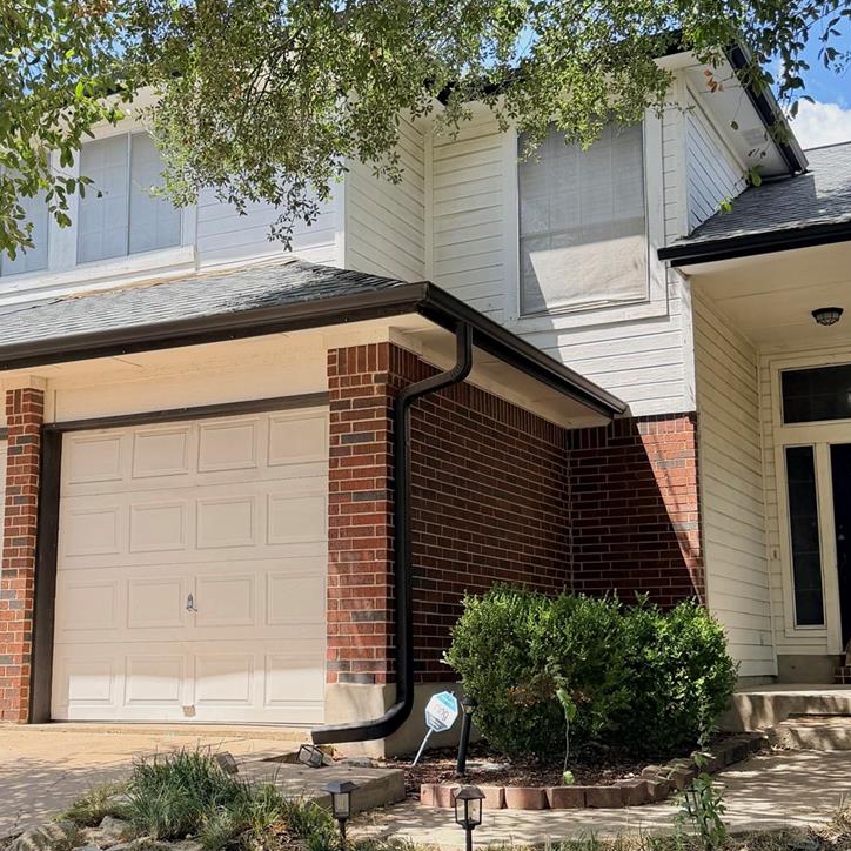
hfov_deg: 37.5
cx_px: 376
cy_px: 440
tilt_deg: +8.9
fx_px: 1252
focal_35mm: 45
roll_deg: +0.4
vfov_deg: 37.5
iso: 100
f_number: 1.78
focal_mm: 6.76
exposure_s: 1/1901
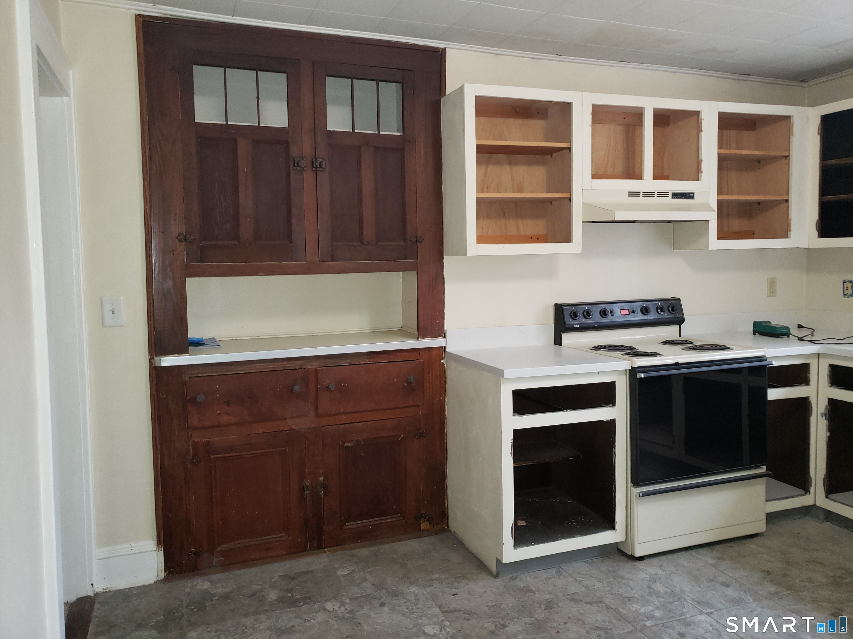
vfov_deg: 53.1
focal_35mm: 26
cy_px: 320
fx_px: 641
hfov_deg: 67.3
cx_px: 426
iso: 125
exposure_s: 1/20
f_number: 1.5
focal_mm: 4.3
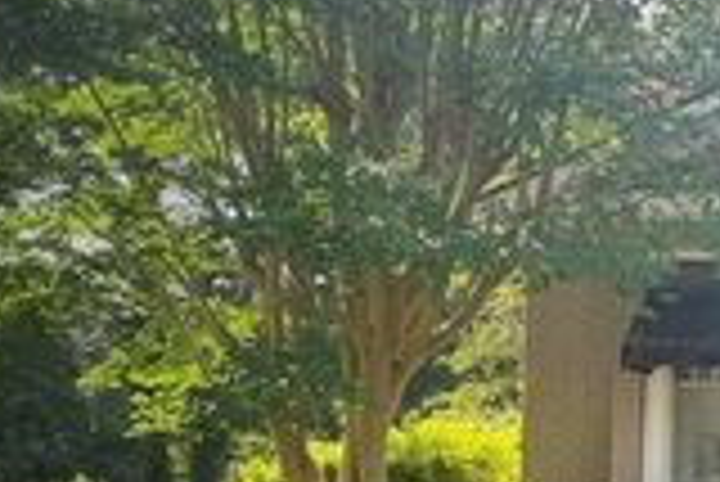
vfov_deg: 17.5
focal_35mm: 78
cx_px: 1094
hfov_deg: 21.6
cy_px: 340
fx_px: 1561
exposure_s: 1/1005
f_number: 1.78
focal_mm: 6.76
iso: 100
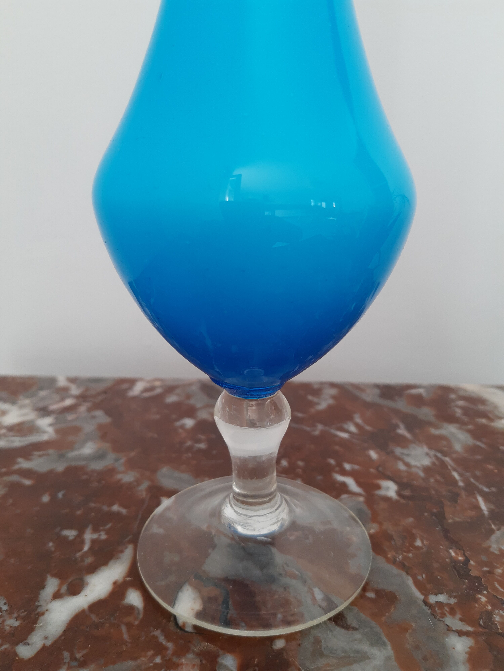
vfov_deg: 67.3
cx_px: 252
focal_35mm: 26
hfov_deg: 53.1
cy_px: 336
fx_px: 505
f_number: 1.7
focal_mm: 4.75
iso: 63
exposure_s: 1/100
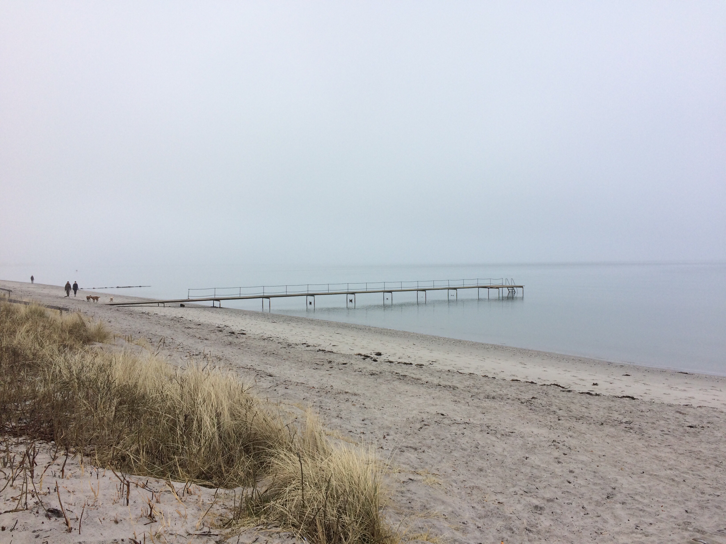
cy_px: 272
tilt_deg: -2.5
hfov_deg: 61.7
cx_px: 363
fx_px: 608
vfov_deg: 48.2
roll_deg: +0.0
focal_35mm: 29
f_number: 2.2
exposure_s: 1/120
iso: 32
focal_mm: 4.15
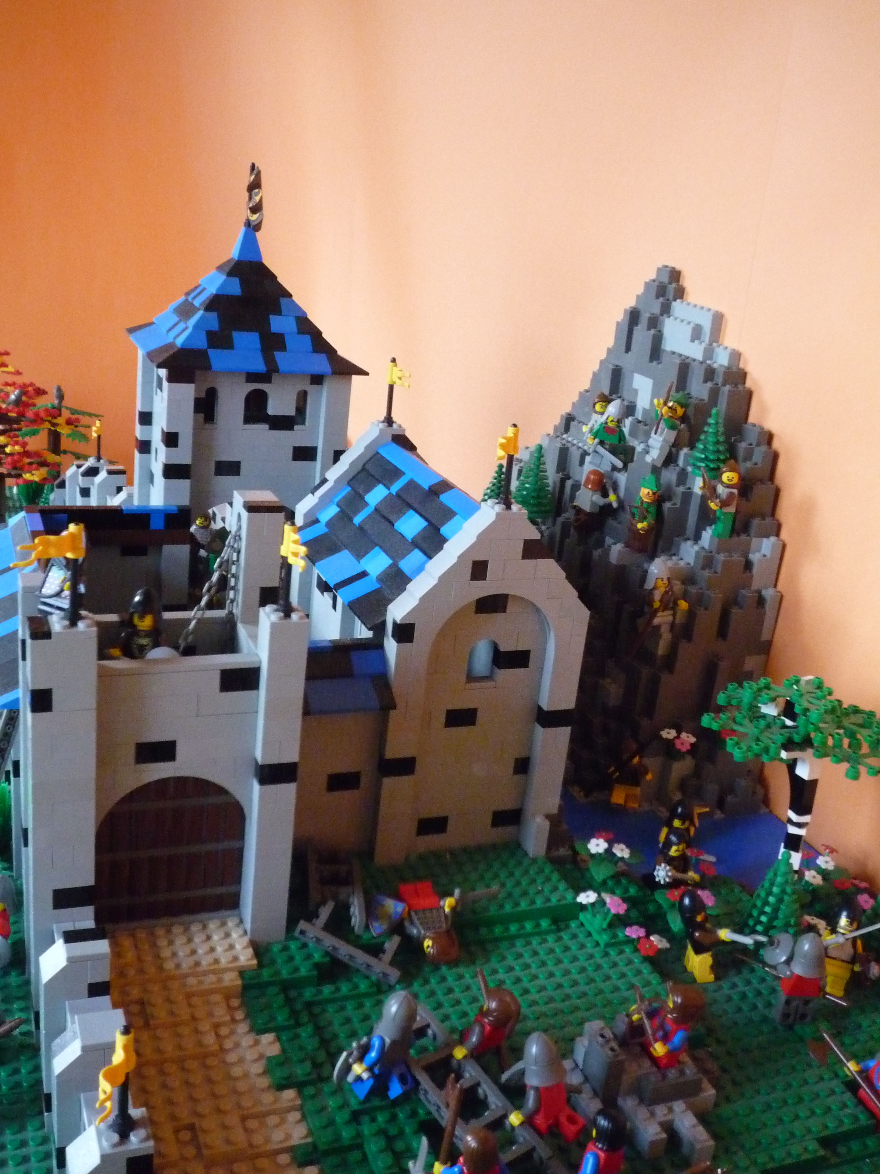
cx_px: 440
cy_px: 587
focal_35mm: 39
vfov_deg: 47.9
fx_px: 1322
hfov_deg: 36.8
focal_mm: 6.8
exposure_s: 1/30
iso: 800
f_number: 4
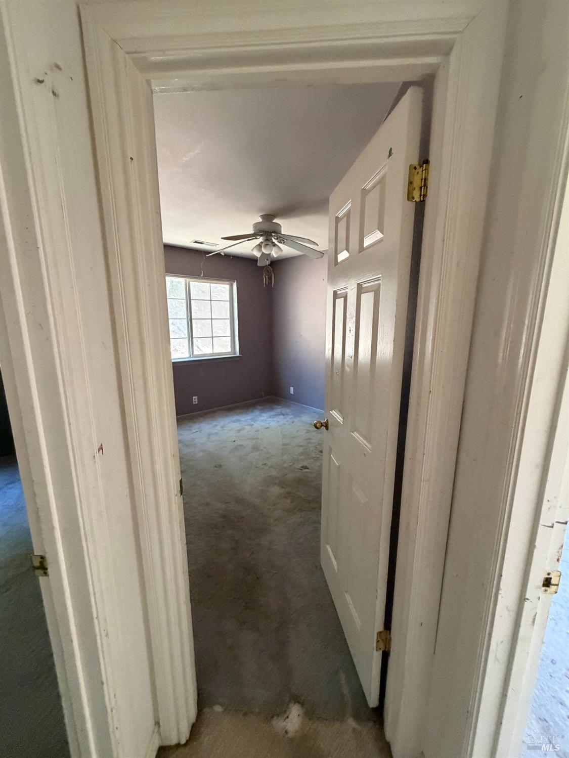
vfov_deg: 102.0
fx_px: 307
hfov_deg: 85.7
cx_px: 284
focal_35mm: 14
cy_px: 379
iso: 500
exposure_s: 1/60
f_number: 2.2
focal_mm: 2.22
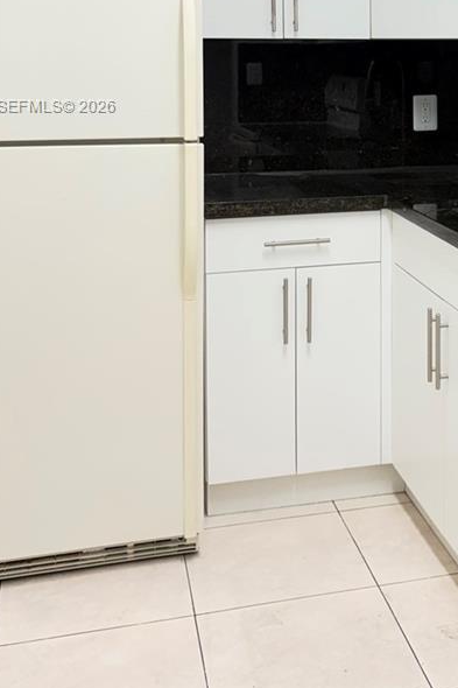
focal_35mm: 55
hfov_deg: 23.8
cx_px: 423
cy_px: 107
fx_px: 1050
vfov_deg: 34.8
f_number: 1.6
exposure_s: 1/60
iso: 160
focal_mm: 5.96
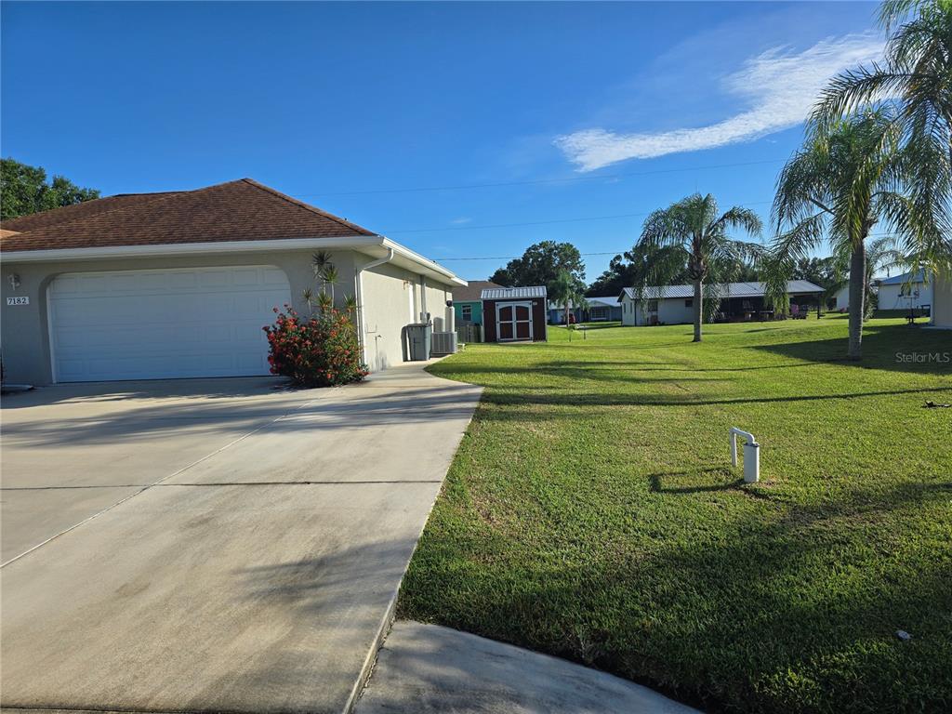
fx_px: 633
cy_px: 357
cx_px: 476
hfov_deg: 73.9
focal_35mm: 23
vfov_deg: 58.9
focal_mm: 6.3
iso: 12
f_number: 1.7
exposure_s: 1/825
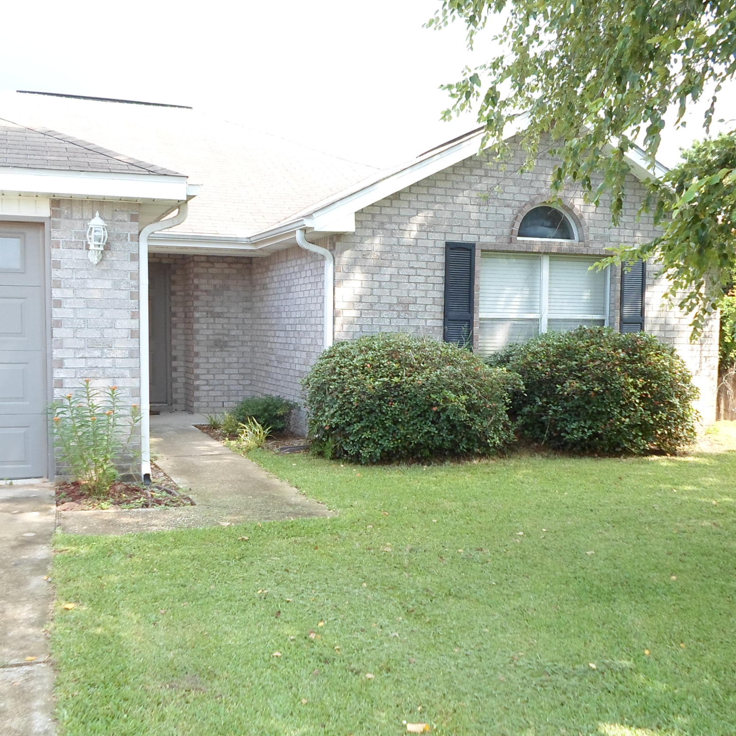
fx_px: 890
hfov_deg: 44.9
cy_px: 418
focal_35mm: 37
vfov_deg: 44.8
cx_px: 387
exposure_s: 1/180
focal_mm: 4.5
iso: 80
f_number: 2.5
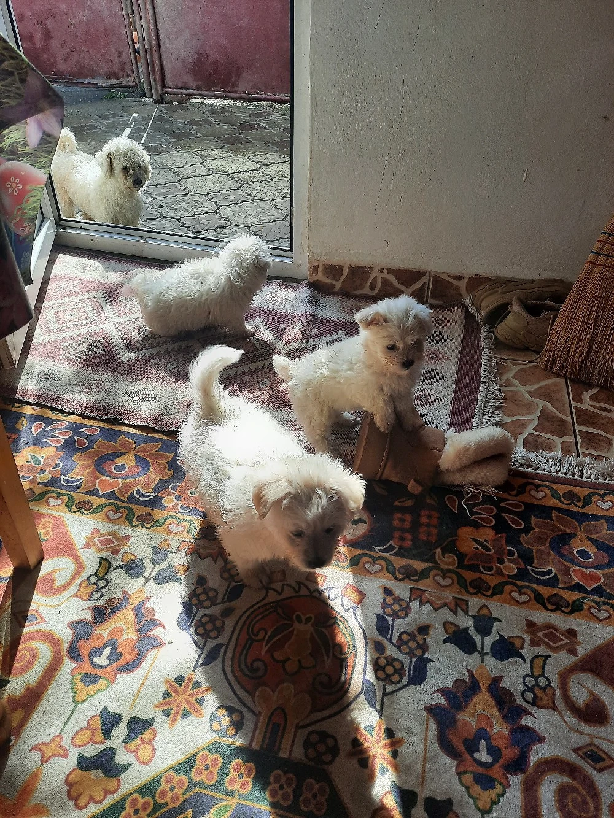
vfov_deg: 69.4
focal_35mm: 25
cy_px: 409
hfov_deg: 54.9
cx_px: 307
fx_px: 591
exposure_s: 1/357
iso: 32
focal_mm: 4.6
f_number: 2
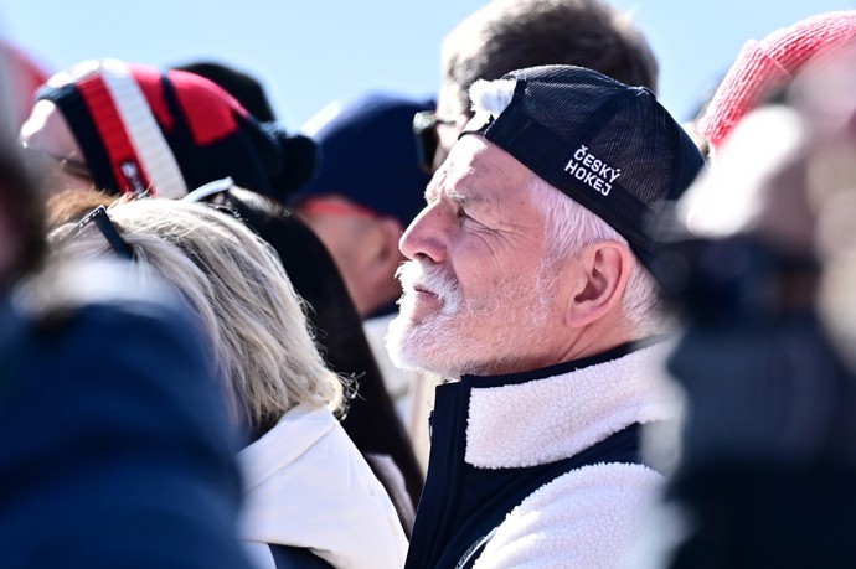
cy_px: 284
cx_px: 428
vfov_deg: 3.4
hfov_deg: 5.2
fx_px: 9504
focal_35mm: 400
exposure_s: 1/640
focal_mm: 400
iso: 400
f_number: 7.1
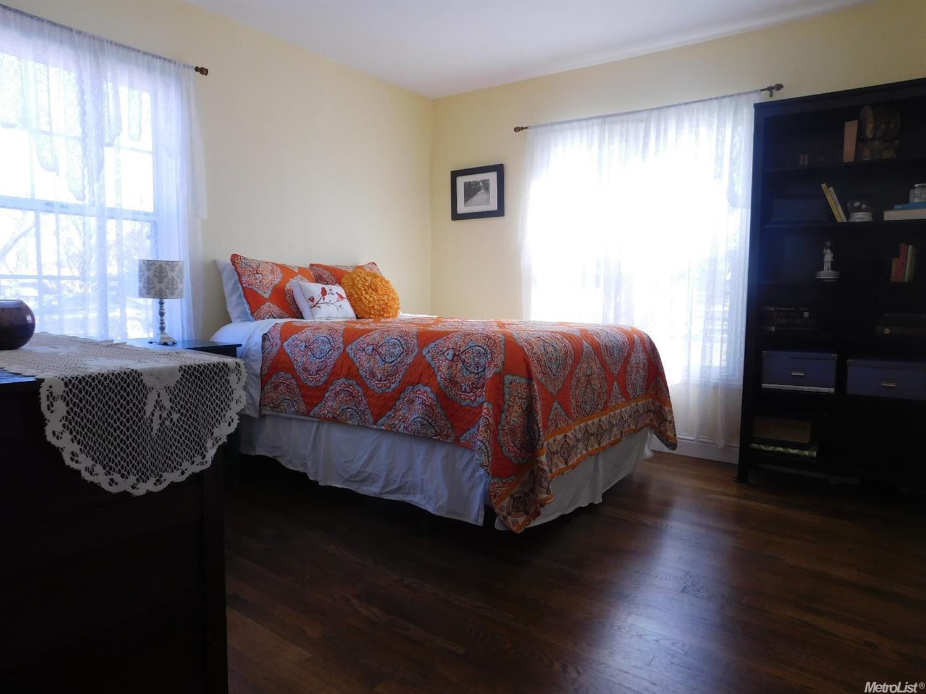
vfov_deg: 58.9
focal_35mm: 23
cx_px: 463
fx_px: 615
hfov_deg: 73.9
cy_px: 347
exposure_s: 1/80
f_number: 3
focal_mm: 4
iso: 125
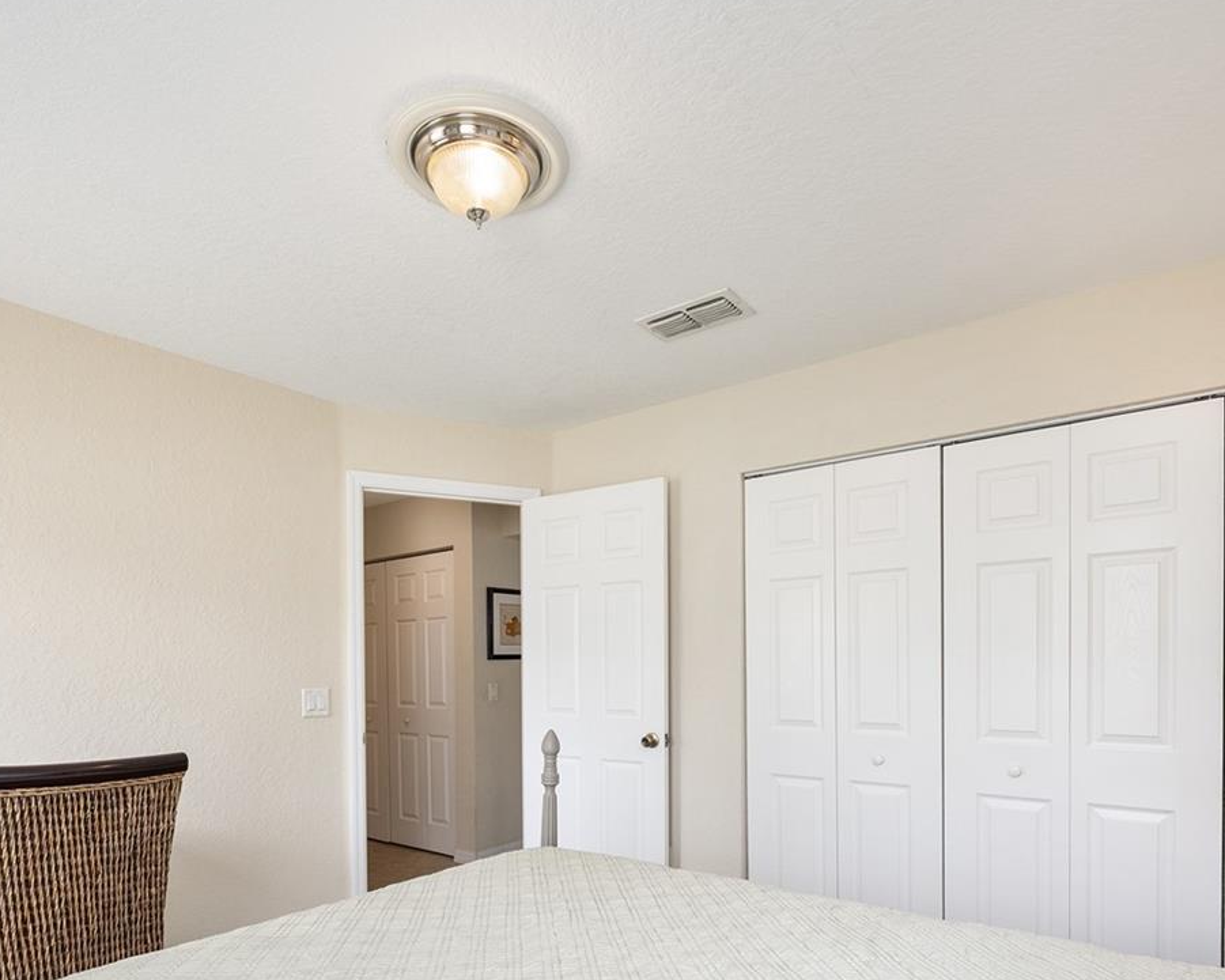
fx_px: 725
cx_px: 596
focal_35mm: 20
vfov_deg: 65.5
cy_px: 685
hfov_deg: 80.4
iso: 160
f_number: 7.1
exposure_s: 1/15
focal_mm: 12
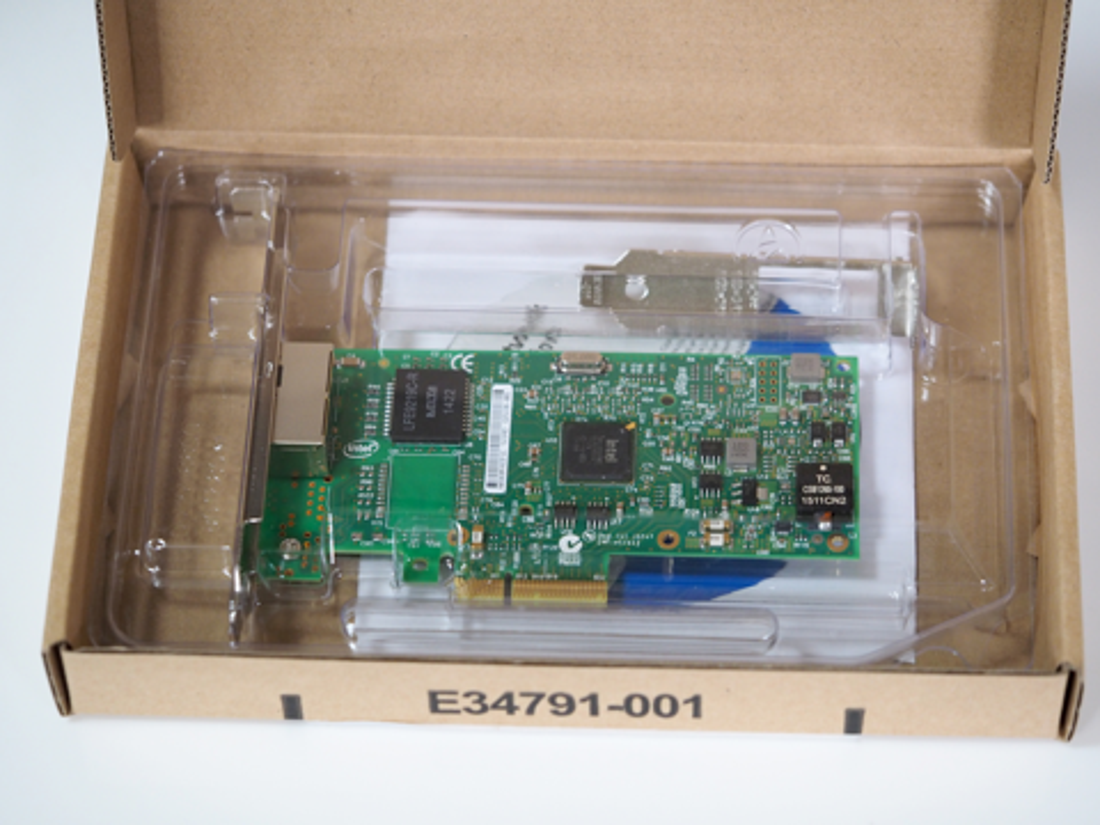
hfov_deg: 16.4
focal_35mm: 120
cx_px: 550
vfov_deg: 12.3
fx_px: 3813
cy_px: 412
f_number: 2.8
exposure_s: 1/125
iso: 800
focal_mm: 60
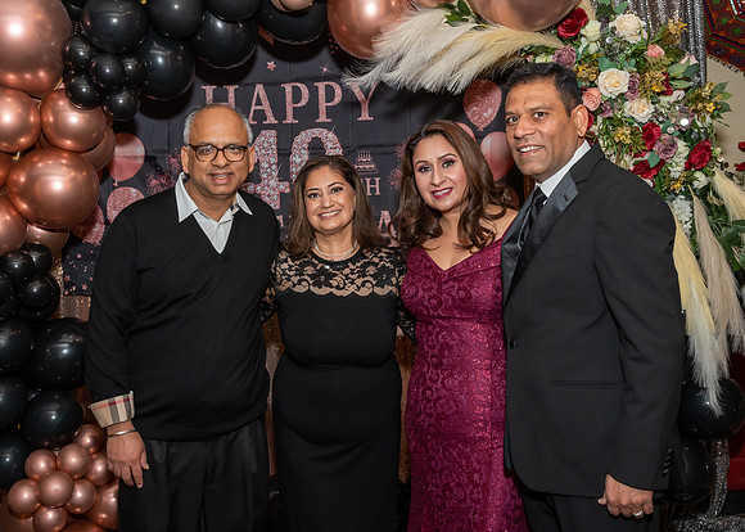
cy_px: 249
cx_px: 375
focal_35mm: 42
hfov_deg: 45.7
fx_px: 884
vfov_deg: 33.5
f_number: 9
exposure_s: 1/250
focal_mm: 24
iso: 500
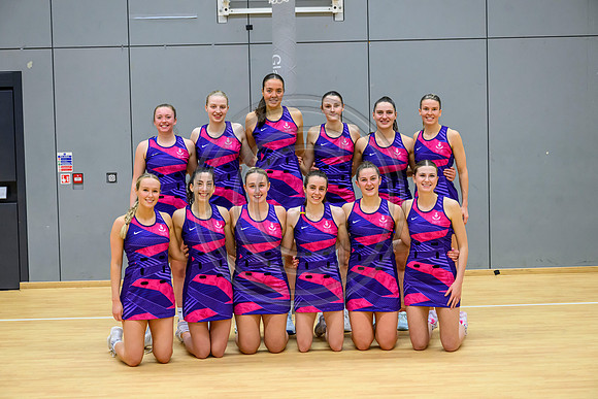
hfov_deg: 31.9
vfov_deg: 21.6
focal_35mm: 63
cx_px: 299
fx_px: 1047
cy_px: 200
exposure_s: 1/500
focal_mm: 63
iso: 5000
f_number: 4.5
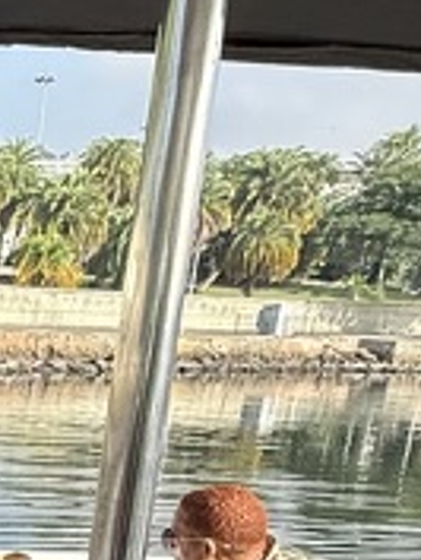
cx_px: -624
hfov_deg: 13.1
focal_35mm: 81
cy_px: 598
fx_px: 1312
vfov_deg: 22.9
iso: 64
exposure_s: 1/820
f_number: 2.2
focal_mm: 2.22
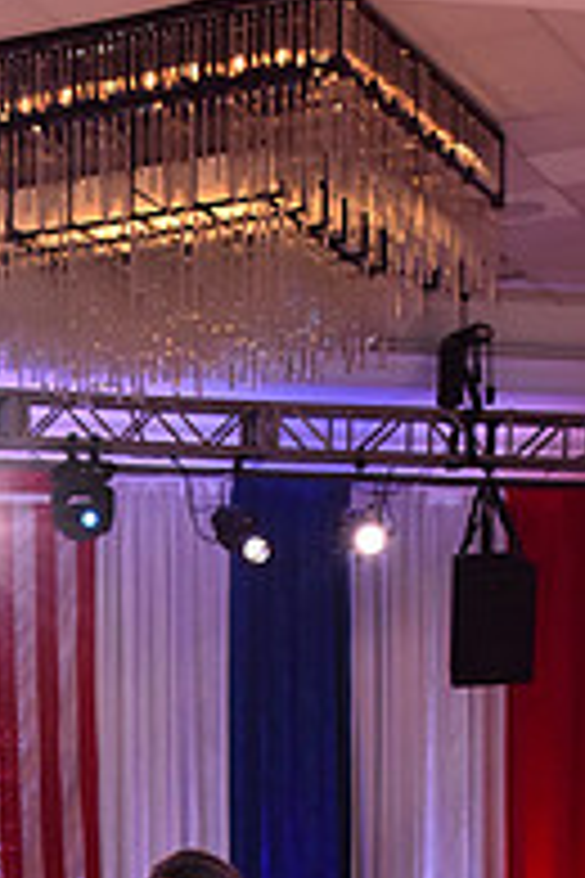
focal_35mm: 137
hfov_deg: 9.8
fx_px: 3339
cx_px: -187
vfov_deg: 14.4
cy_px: 1139
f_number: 6.3
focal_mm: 46
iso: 2500
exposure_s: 1/320
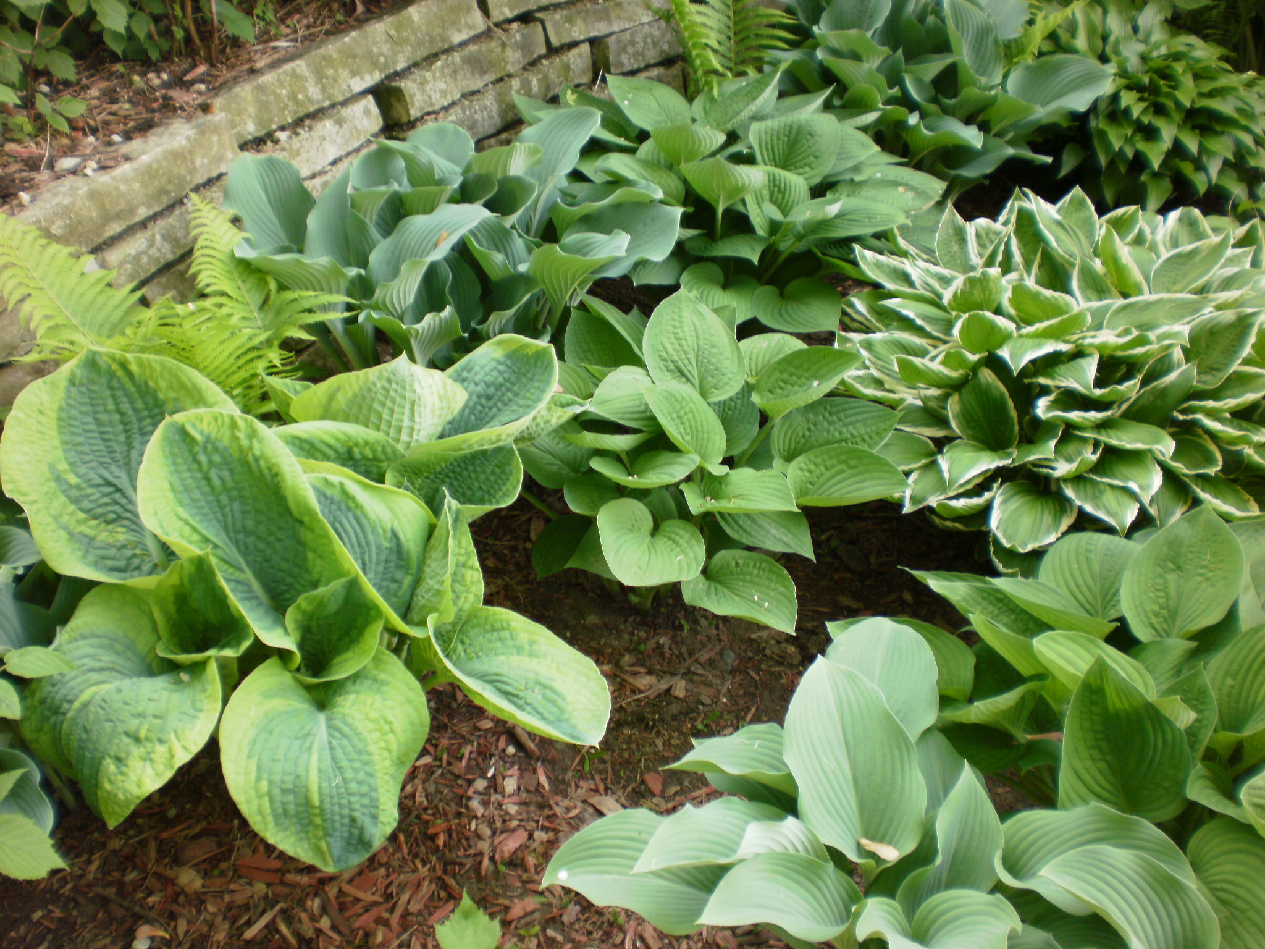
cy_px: 474
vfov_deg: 39.7
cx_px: 632
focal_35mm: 36
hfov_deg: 51.4
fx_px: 1316
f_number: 3.1
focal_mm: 6.3
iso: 100
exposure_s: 1/40
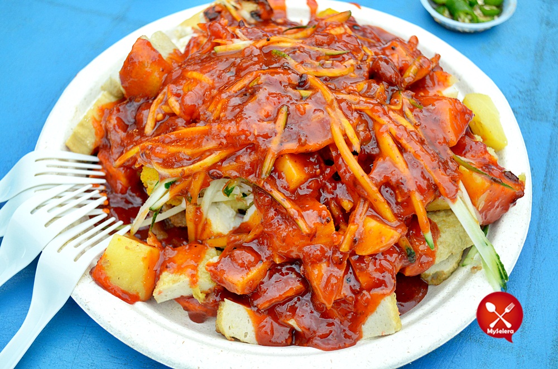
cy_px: 184
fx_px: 742
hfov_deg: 41.2
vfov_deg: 27.9
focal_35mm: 48
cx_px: 279
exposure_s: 1/125
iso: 1000
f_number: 4.8
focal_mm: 32
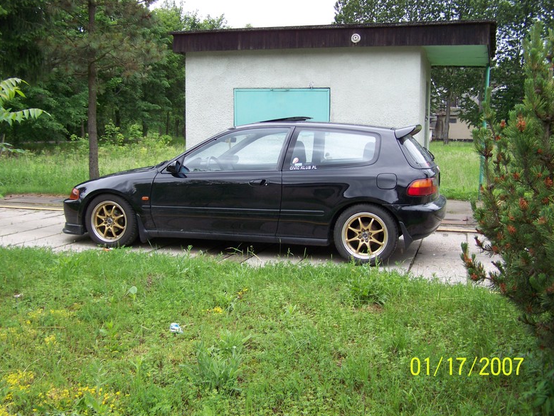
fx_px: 624
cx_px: 270
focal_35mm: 39
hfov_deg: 47.8
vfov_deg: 36.8
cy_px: 208
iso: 64
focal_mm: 6.3
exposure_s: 1/125
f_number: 2.8
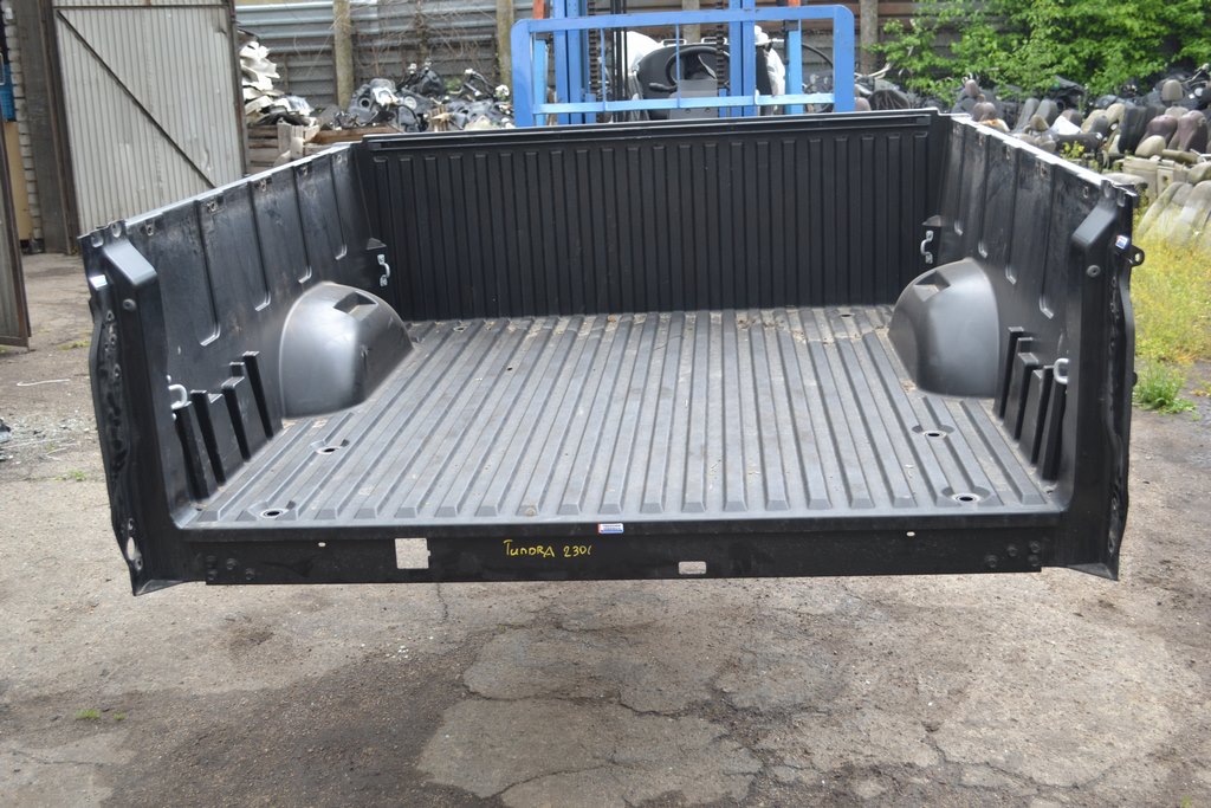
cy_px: 404
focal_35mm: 39
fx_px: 1312
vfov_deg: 34.2
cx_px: 606
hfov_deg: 49.5
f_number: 4.5
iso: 400
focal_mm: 26
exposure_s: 1/80
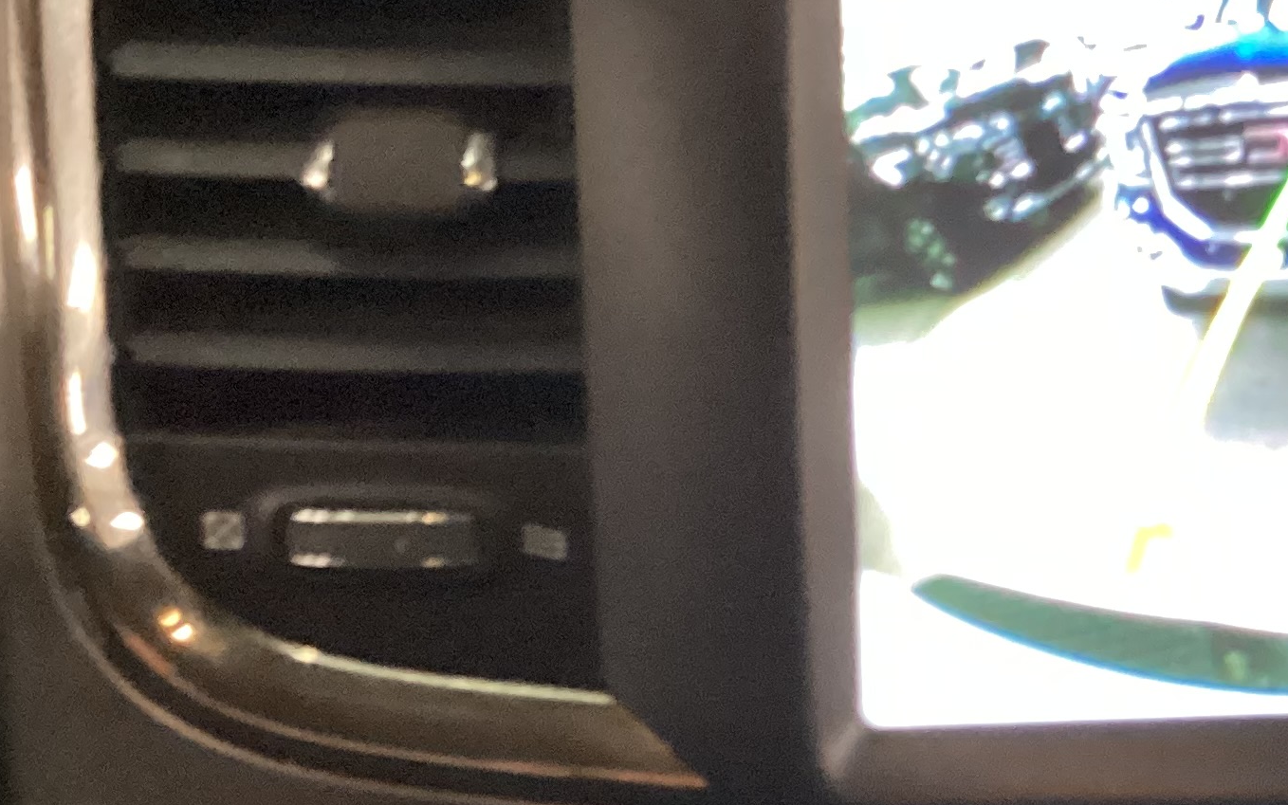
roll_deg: -4.4
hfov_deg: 24.9
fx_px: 2773
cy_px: 702
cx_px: 1301
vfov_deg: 16.3
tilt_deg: -30.2
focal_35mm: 79
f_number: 2.4
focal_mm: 3.3
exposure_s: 1/25
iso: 400
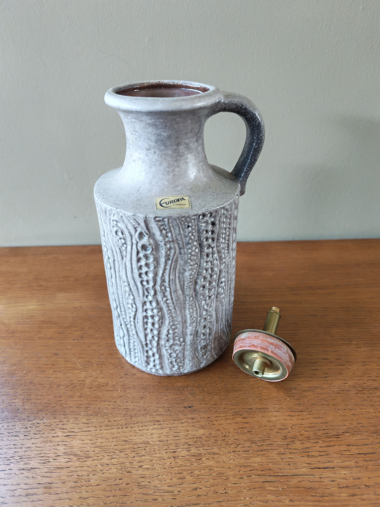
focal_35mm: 27
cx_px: 190
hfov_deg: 51.4
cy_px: 254
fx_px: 395
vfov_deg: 65.3
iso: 1600
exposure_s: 1/100
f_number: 1.9
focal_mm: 6.12
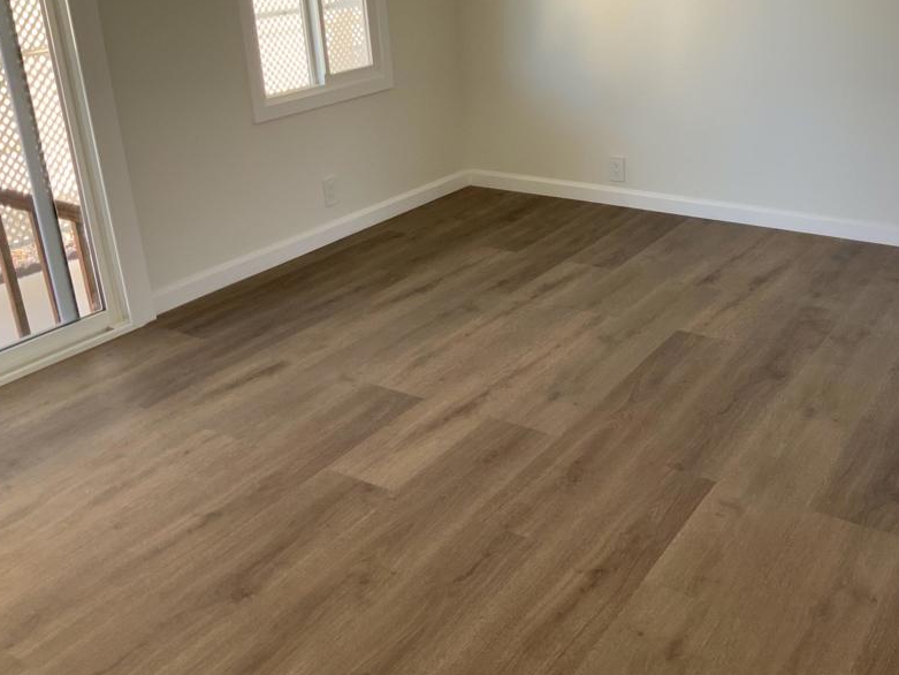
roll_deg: +0.6
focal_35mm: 38
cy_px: 291
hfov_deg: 48.4
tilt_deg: -23.1
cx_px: 573
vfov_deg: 37.7
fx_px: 987
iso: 50
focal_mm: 3
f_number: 1.8
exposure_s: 1/60
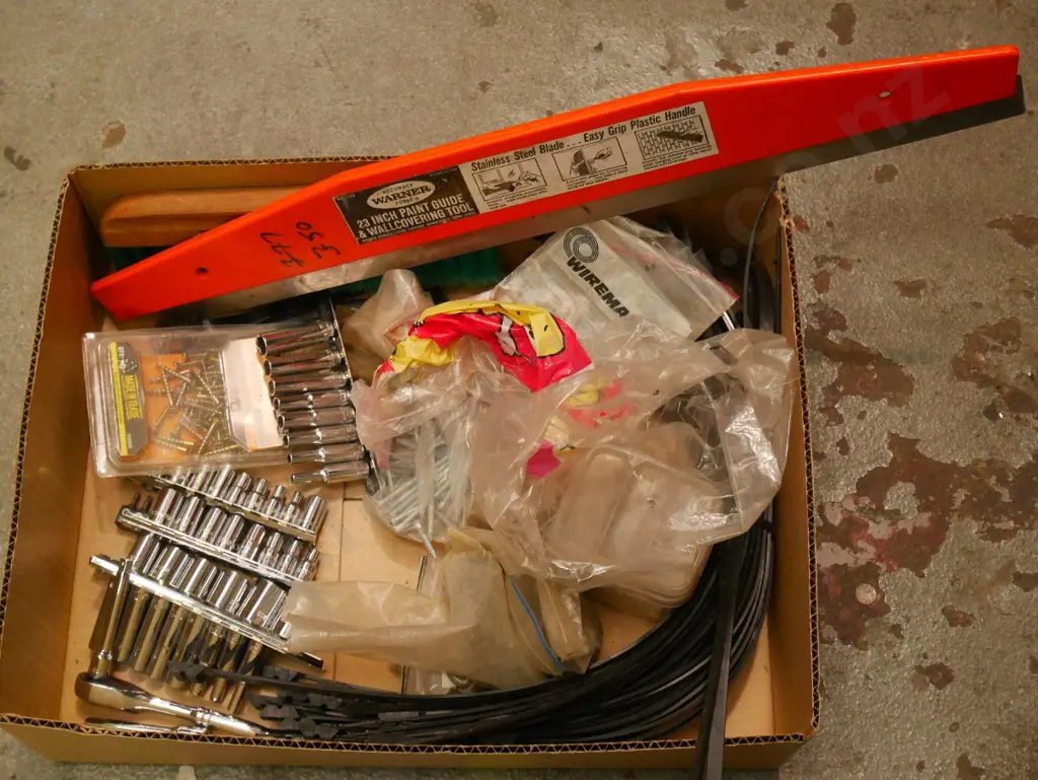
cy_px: 390
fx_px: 1680
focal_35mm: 56
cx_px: 519
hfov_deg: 34.3
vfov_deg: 26.1
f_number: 5.4
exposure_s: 1/125
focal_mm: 28
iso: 3200
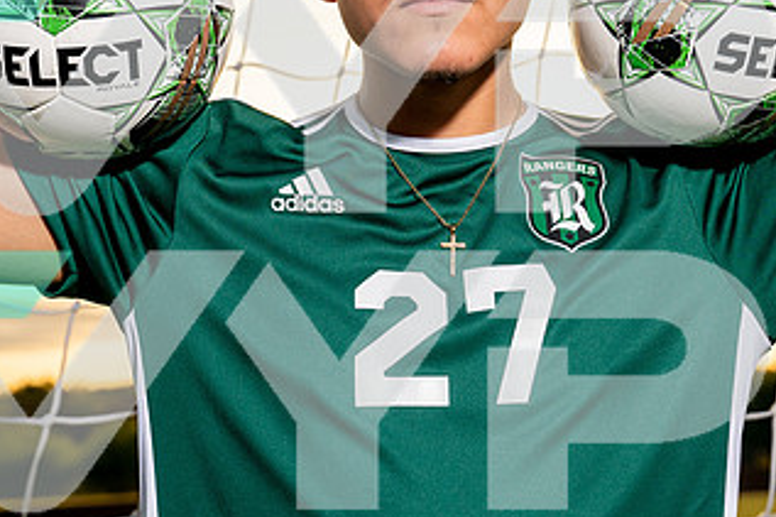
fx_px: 2047
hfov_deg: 21.5
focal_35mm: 95
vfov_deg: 14.3
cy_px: 85
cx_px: 448
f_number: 5
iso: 200
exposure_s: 1/1250
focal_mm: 51
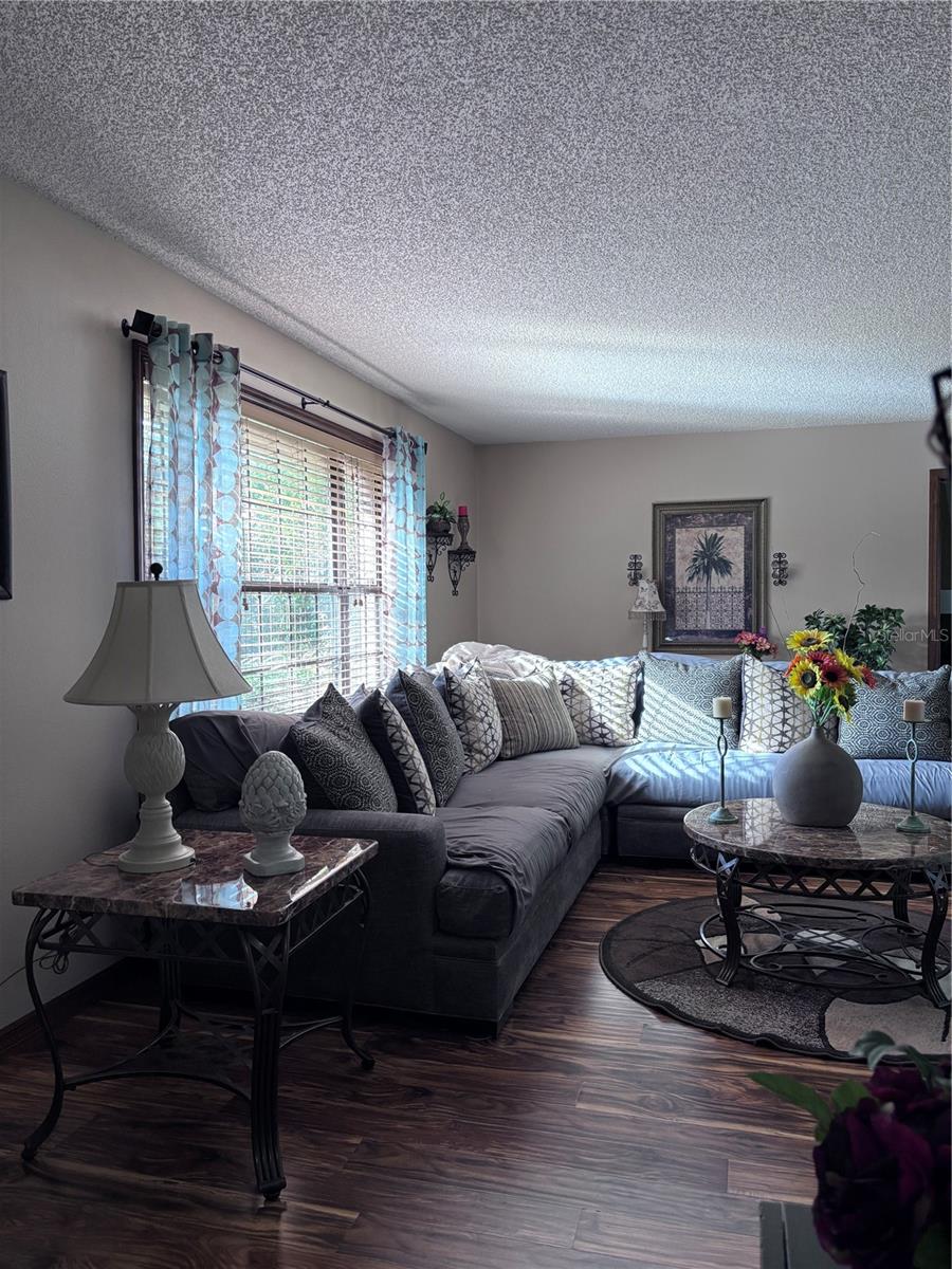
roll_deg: +0.1
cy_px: 634
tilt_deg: -2.2
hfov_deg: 53.1
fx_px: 953
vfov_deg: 67.3
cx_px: 476
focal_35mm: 26
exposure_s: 1/120
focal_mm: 5.96
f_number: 1.6
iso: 125
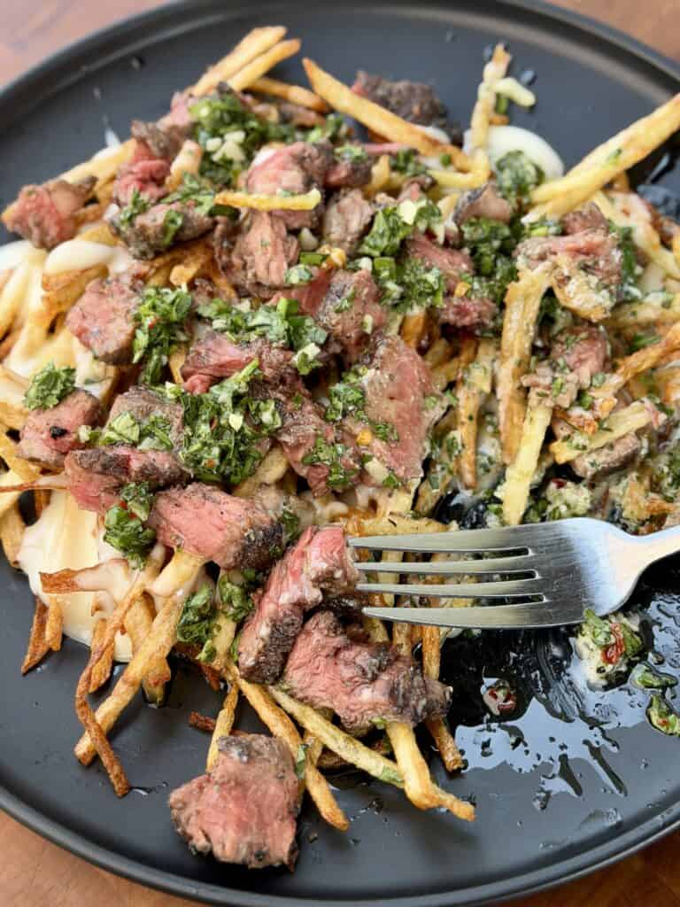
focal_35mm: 48
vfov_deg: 39.7
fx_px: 1257
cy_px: 454
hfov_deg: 30.3
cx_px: 340
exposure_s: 1/371
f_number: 1.78
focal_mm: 6.76
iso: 80
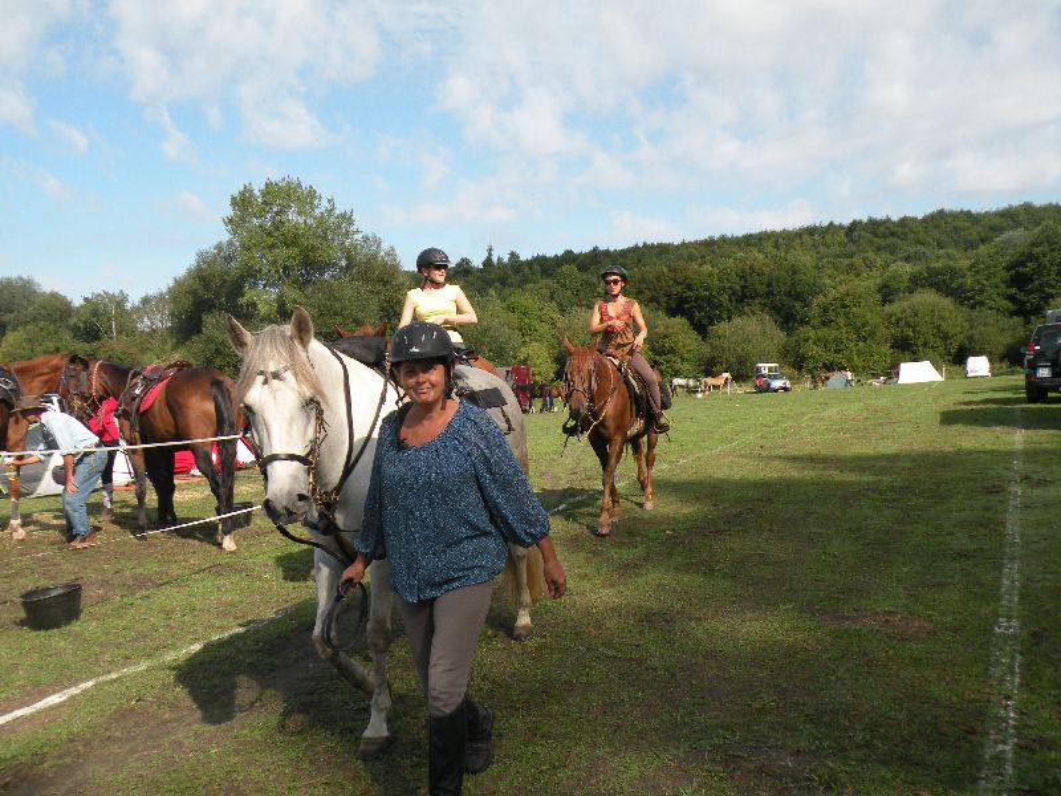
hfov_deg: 55.4
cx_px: 530
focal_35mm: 33
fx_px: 1011
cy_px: 398
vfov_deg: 42.9
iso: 100
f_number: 3.5
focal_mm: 5.8
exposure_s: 1/877
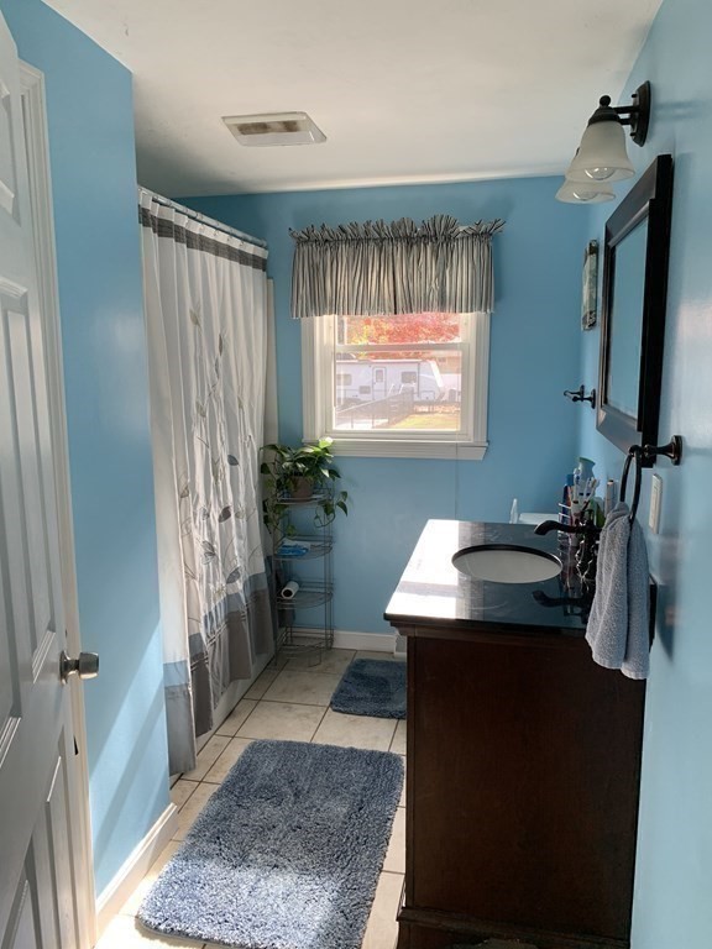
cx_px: 356
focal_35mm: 26
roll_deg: -0.1
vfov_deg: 67.3
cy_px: 474
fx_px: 713
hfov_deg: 53.1
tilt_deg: -9.7
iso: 80
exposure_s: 1/121
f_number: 1.8
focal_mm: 4.25
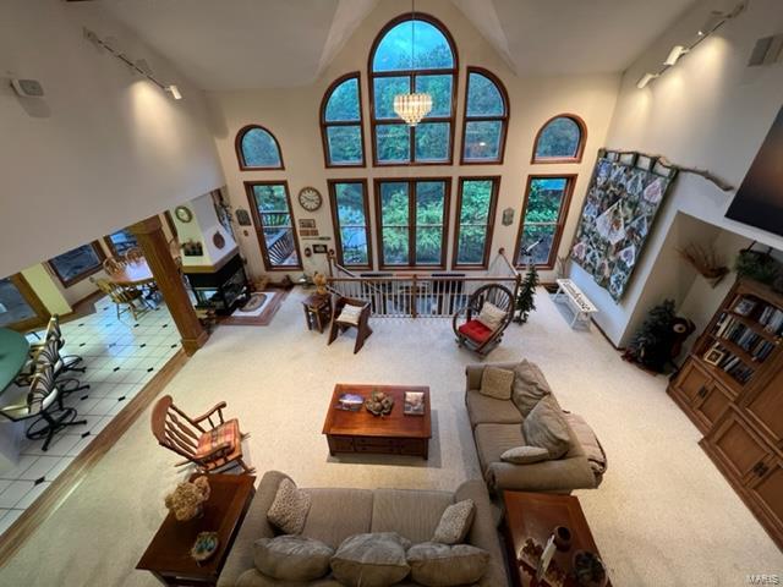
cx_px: 392
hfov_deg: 106.2
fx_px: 294
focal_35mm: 13
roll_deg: +2.3
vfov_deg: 89.9
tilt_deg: -30.9
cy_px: 294
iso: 250
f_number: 1.8
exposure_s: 1/60
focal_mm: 1.57
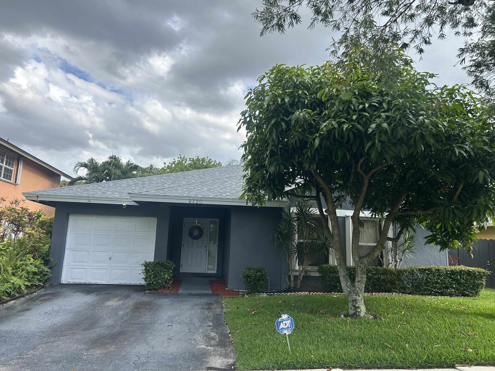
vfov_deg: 53.1
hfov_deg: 67.3
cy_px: 186
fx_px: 372
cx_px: 248
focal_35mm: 26
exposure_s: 1/2632
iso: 50
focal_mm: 5.7
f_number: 1.5
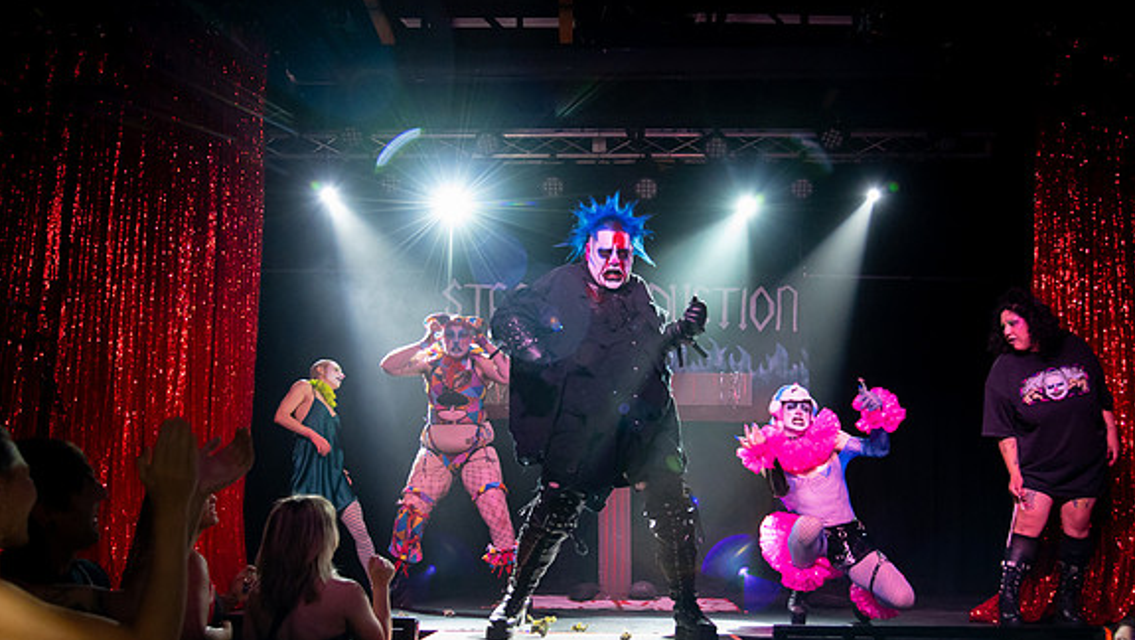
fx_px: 1144
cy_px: 383
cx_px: 589
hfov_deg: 52.8
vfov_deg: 31.1
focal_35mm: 38
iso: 6400
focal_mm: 30
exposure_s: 1/160
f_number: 4
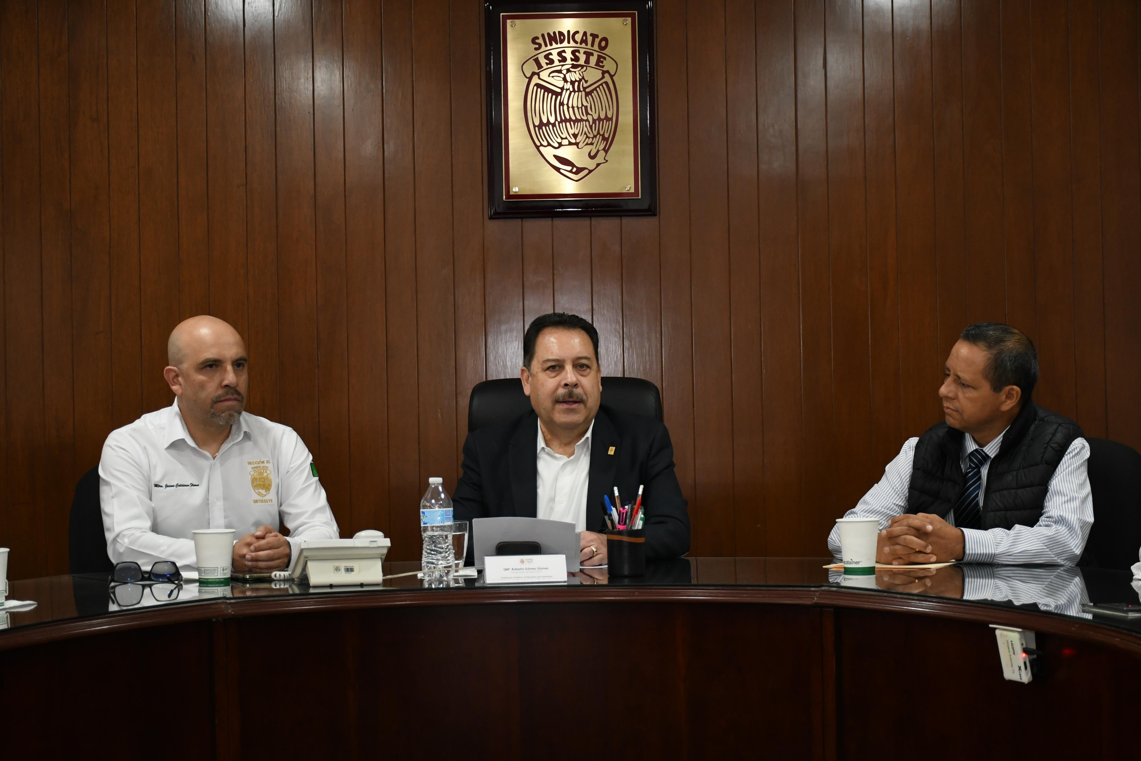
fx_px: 1806
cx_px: 570
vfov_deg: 23.8
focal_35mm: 57
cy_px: 380
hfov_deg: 35.1
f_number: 4.2
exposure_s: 1/100
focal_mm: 38
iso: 1600
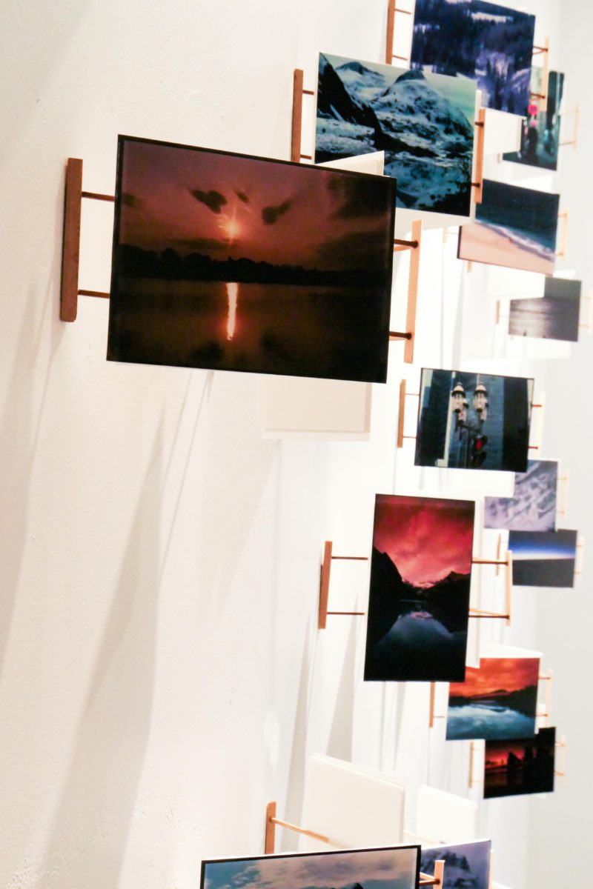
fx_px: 1705
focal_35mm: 69
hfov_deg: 19.7
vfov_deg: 29.2
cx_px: 296
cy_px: 444
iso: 1600
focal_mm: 25.2
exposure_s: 1/80
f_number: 8
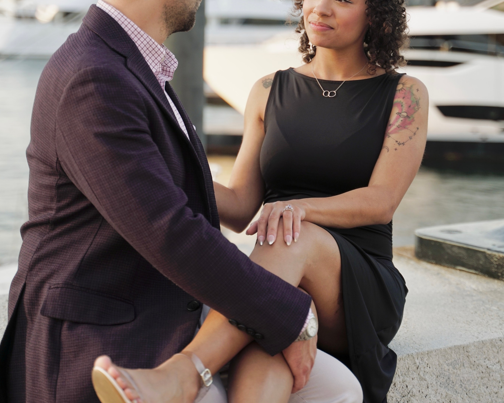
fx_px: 1163
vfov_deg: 19.7
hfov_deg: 24.4
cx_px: 252
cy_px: 178
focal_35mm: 78
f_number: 2.8
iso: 320
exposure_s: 1/640
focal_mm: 55
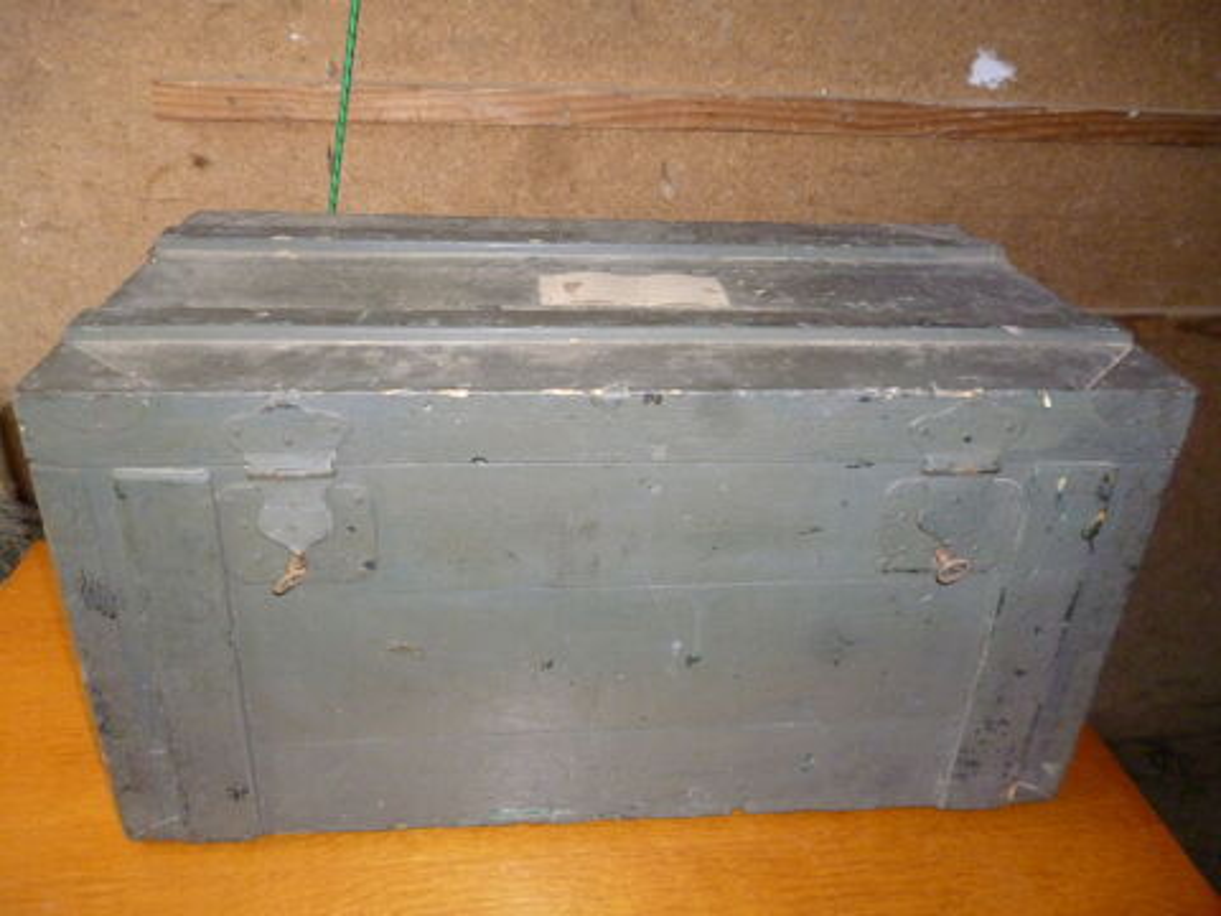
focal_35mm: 28
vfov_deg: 49.7
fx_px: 988
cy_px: 458
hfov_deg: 63.4
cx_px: 610
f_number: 3.1
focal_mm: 5
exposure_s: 1/60
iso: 400
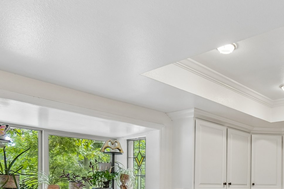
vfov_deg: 34.2
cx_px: 240
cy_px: 191
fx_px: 276
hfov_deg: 50.0
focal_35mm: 35
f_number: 8
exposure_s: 1/10
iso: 400
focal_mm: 11
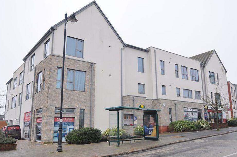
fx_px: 207
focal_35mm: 32
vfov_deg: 41.5
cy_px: 78
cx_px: 119
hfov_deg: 59.5
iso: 640
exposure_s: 1/100
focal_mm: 19
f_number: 7.1
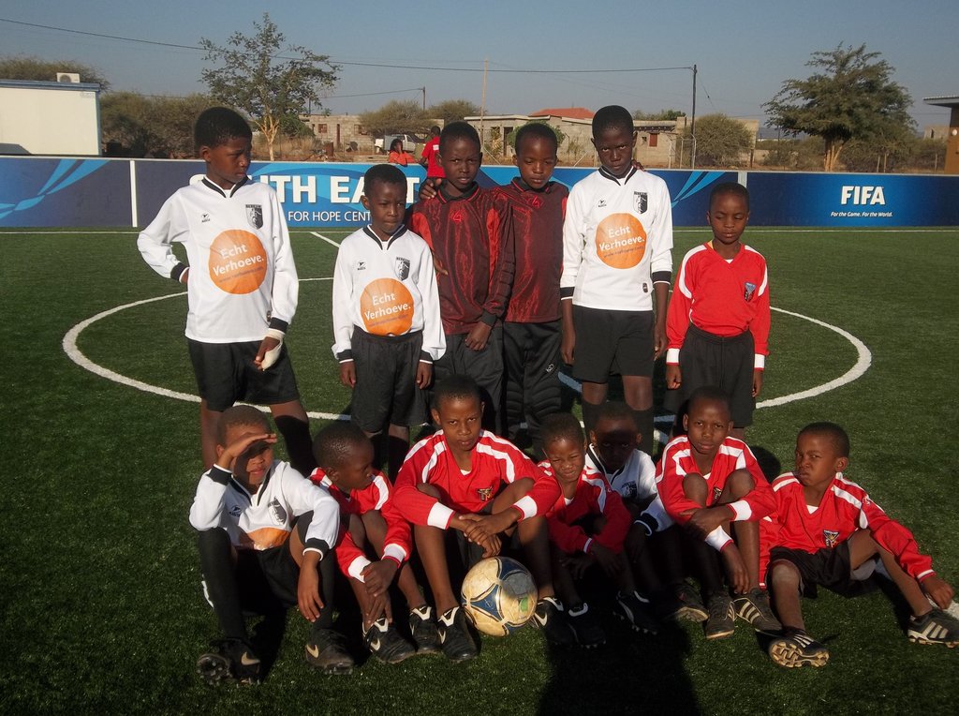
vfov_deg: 38.5
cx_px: 480
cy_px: 358
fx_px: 1023
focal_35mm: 37
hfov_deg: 50.2
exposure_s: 1/250
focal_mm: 6.6
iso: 80
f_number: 10.1
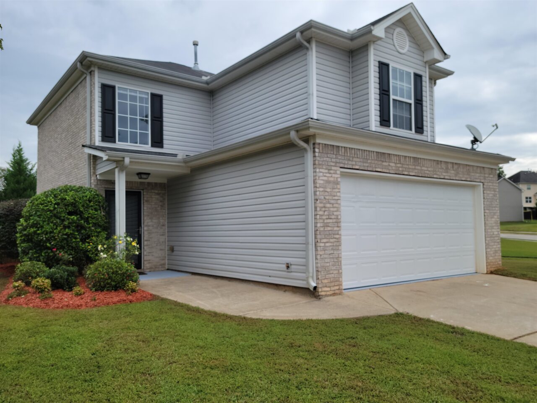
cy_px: 202
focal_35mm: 28
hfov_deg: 63.4
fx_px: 434
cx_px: 268
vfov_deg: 49.7
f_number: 2
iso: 25
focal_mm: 5.9
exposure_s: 1/584
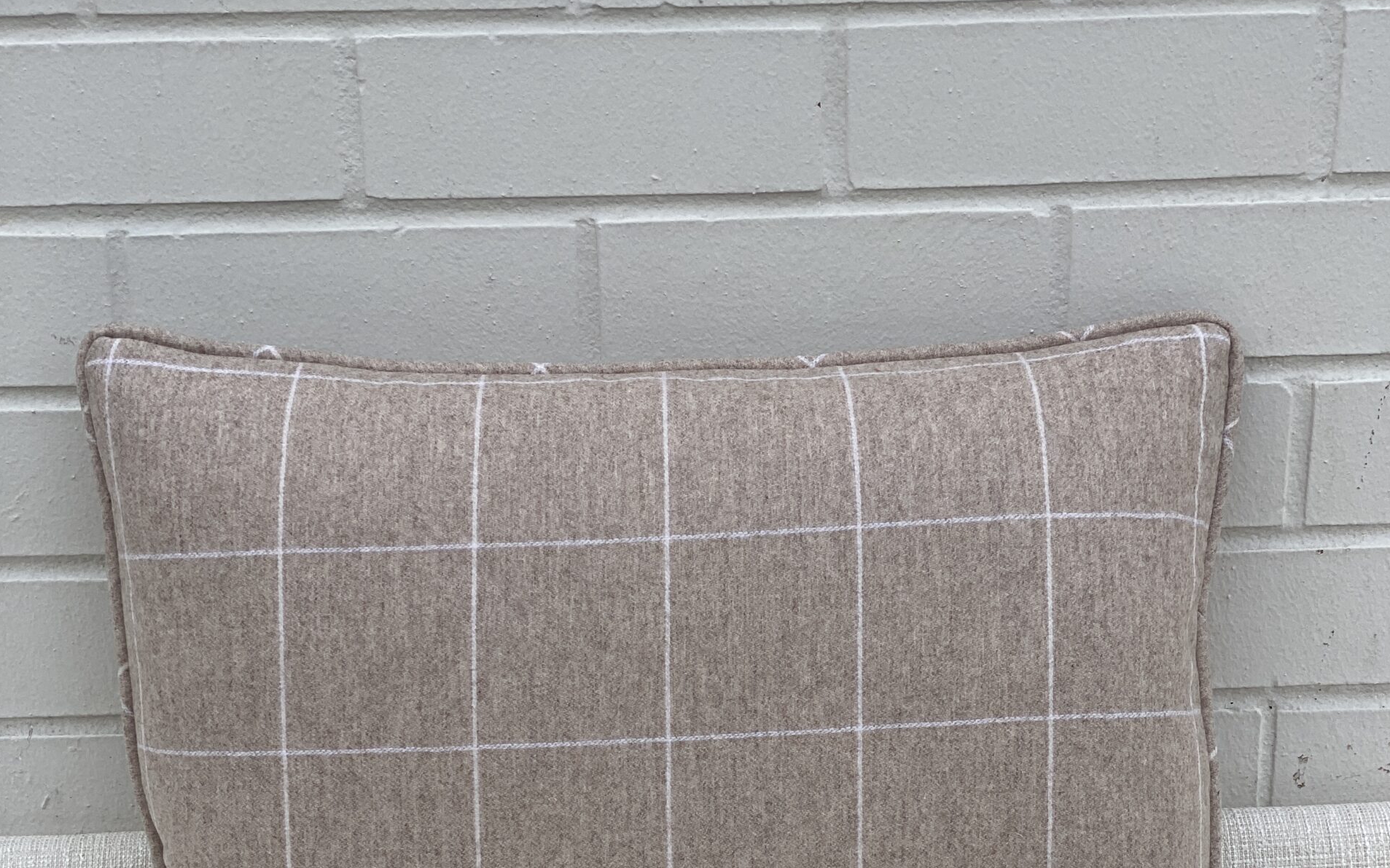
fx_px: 2803
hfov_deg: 27.8
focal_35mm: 74
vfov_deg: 17.4
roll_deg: +0.7
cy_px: 729
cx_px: 697
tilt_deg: -21.9
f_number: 2
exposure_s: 1/500
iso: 20
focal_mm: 6
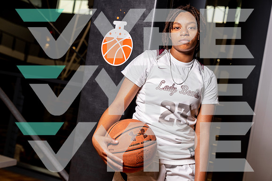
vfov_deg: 22.3
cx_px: 136
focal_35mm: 61
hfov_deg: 32.9
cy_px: 90
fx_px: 461
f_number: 5.6
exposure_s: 1/125
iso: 100
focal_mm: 61
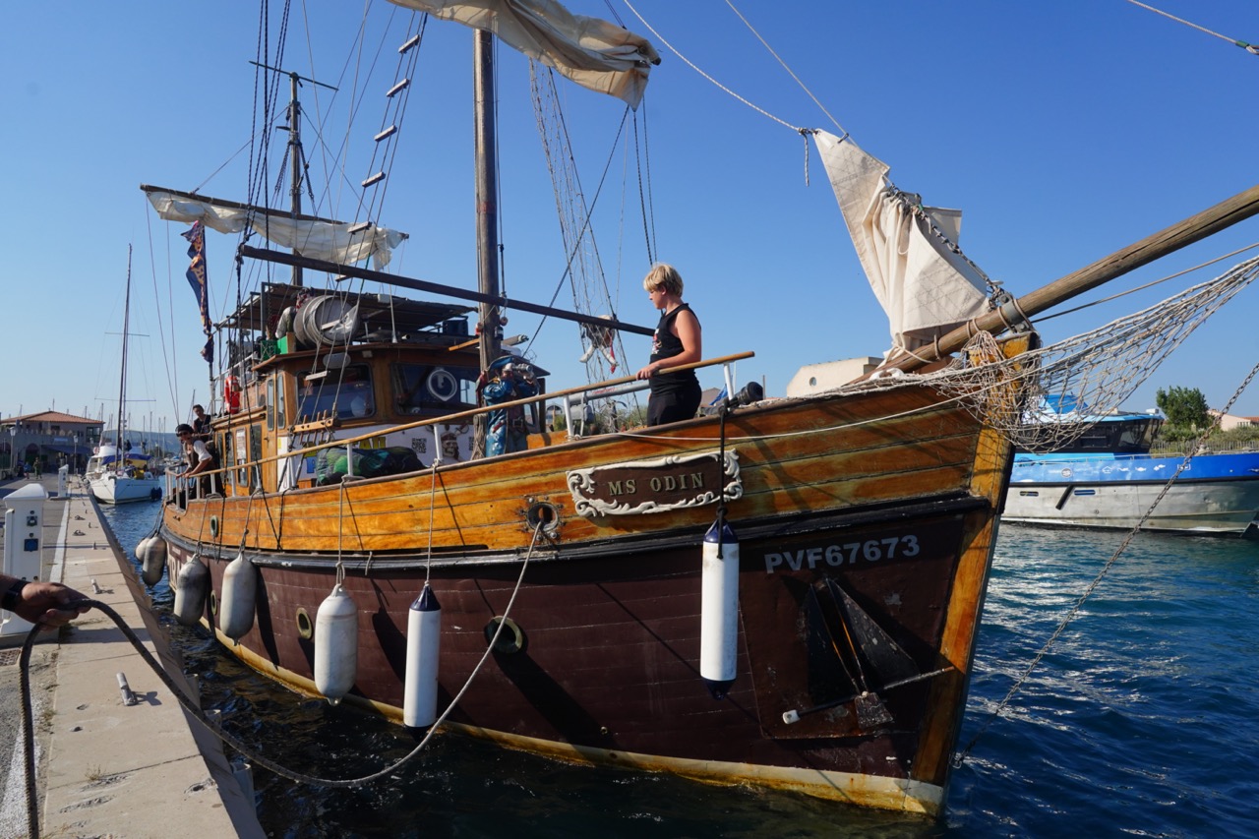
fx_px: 699
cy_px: 420
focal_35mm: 20
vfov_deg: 61.9
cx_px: 630
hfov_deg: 84.0
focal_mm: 20
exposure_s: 1/2500
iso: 800
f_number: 8
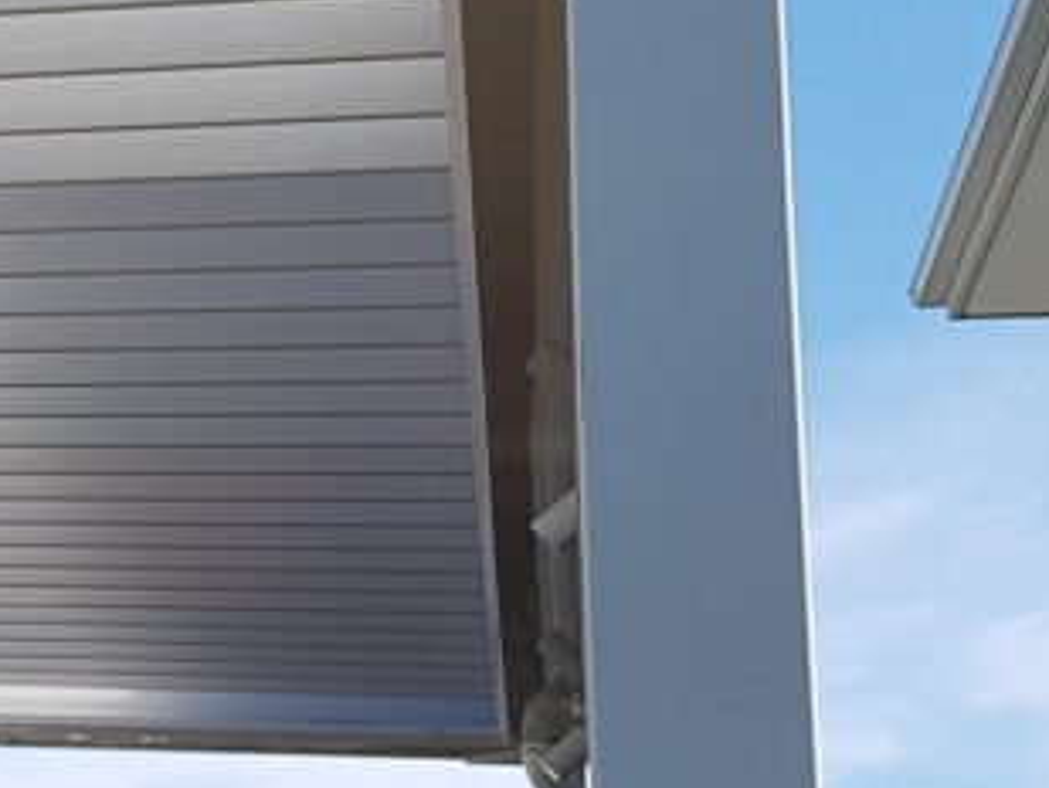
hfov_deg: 17.4
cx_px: -533
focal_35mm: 101
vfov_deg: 14.6
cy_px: 319
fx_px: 3062
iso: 40
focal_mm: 4.2
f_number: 1.7
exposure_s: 1/1832
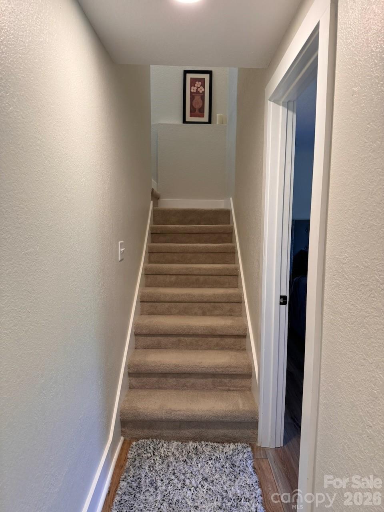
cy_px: 256
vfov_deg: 71.6
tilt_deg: -6.2
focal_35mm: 24
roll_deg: -0.9
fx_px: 355
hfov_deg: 56.8
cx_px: 192
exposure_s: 1/120
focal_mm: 6.76
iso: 160
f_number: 1.78
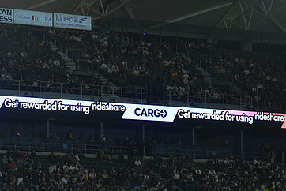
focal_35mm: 216
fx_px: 1717
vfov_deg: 6.4
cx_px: 93
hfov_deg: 9.5
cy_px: 102
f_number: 2.8
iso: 1600
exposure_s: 1/2000
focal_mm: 135
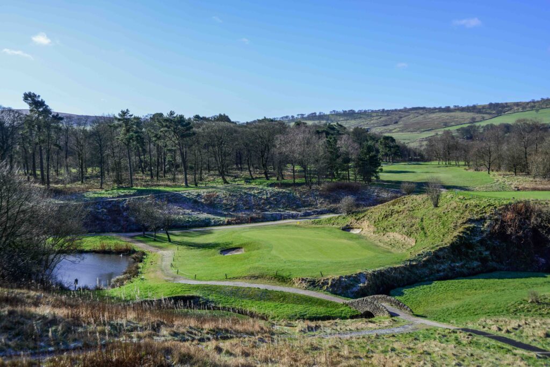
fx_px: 642
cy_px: 184
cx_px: 275
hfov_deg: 46.4
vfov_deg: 31.9
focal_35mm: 42
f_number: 8
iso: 200
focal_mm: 42
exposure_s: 1/400
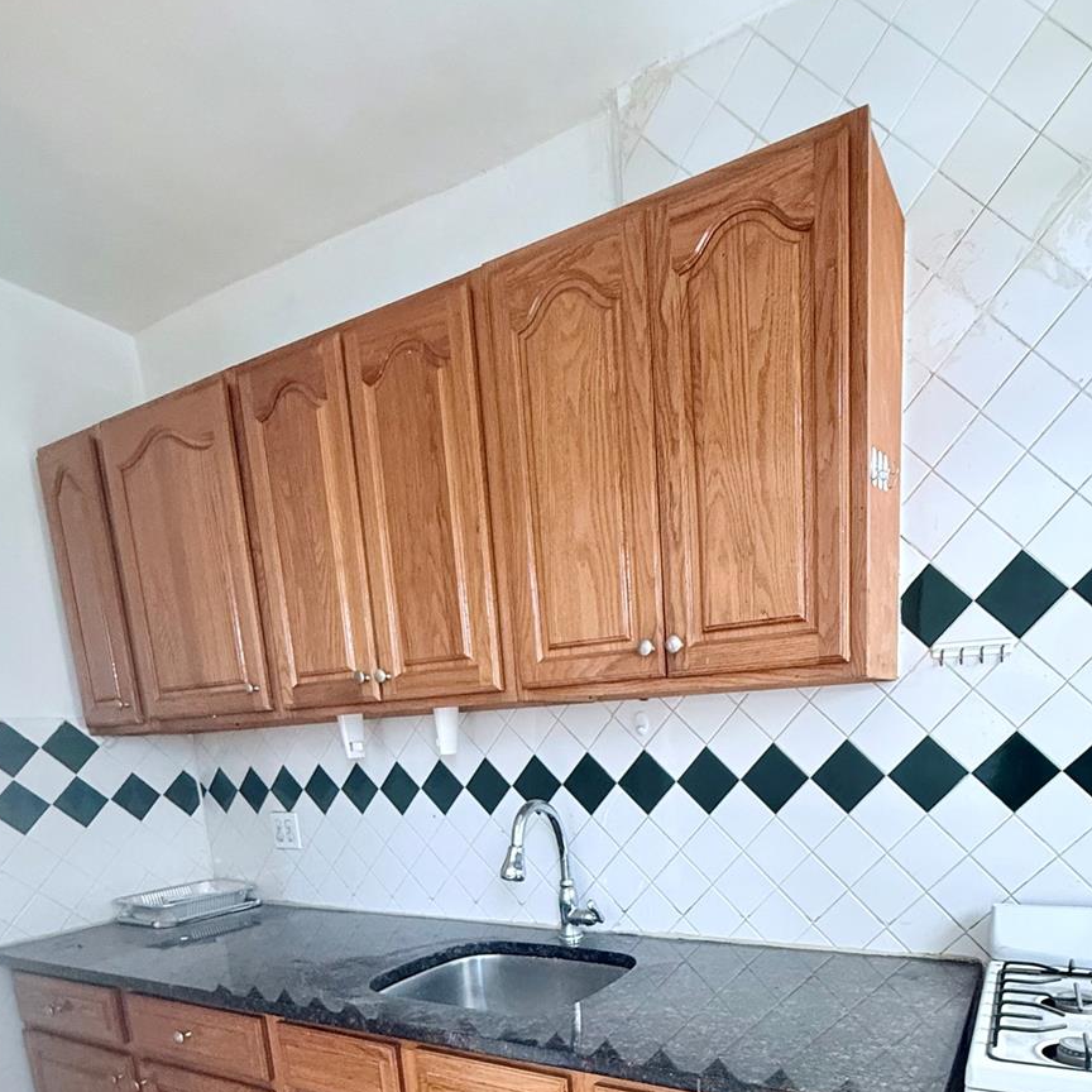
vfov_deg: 62.8
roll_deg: +2.3
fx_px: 785
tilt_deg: -10.3
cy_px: 896
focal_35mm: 22
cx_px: 648
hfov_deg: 69.0
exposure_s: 1/99
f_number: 2.2
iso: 250
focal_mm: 2.22
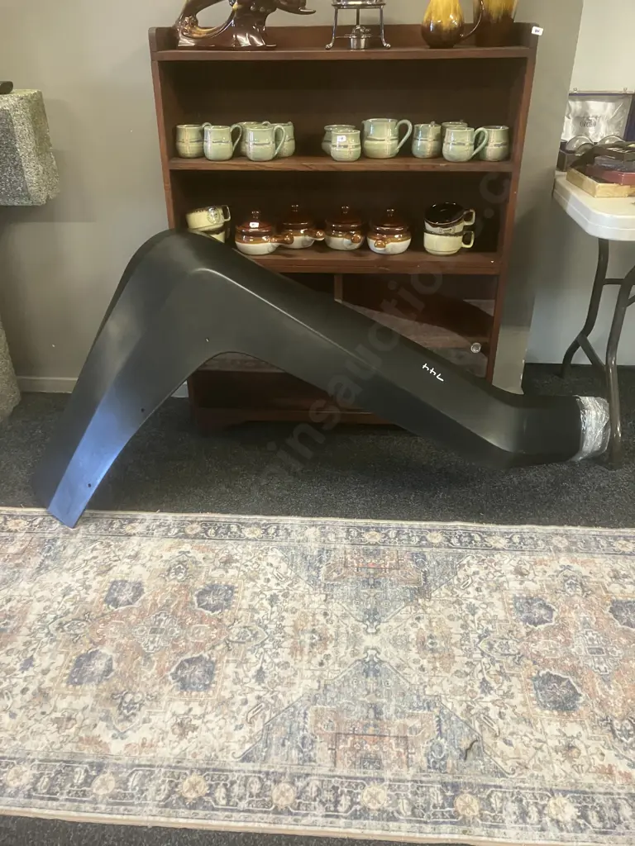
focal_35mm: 28
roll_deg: +0.0
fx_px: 685
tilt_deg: -28.8
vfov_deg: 63.4
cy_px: 423
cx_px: 318
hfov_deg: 49.7
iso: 250
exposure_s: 1/50
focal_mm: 3.99
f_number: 1.8
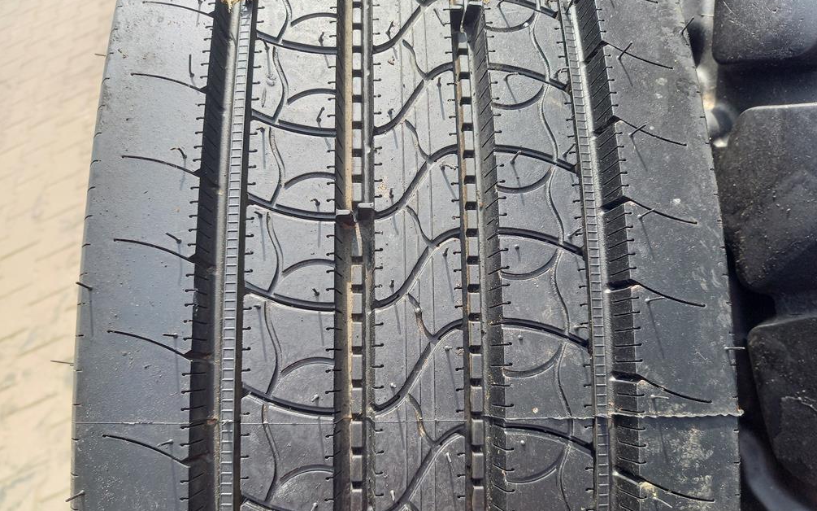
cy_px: 294
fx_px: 601
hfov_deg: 68.4
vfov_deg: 45.9
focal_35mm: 27
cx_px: 402
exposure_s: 1/174
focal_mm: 4.65
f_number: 1.8
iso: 50
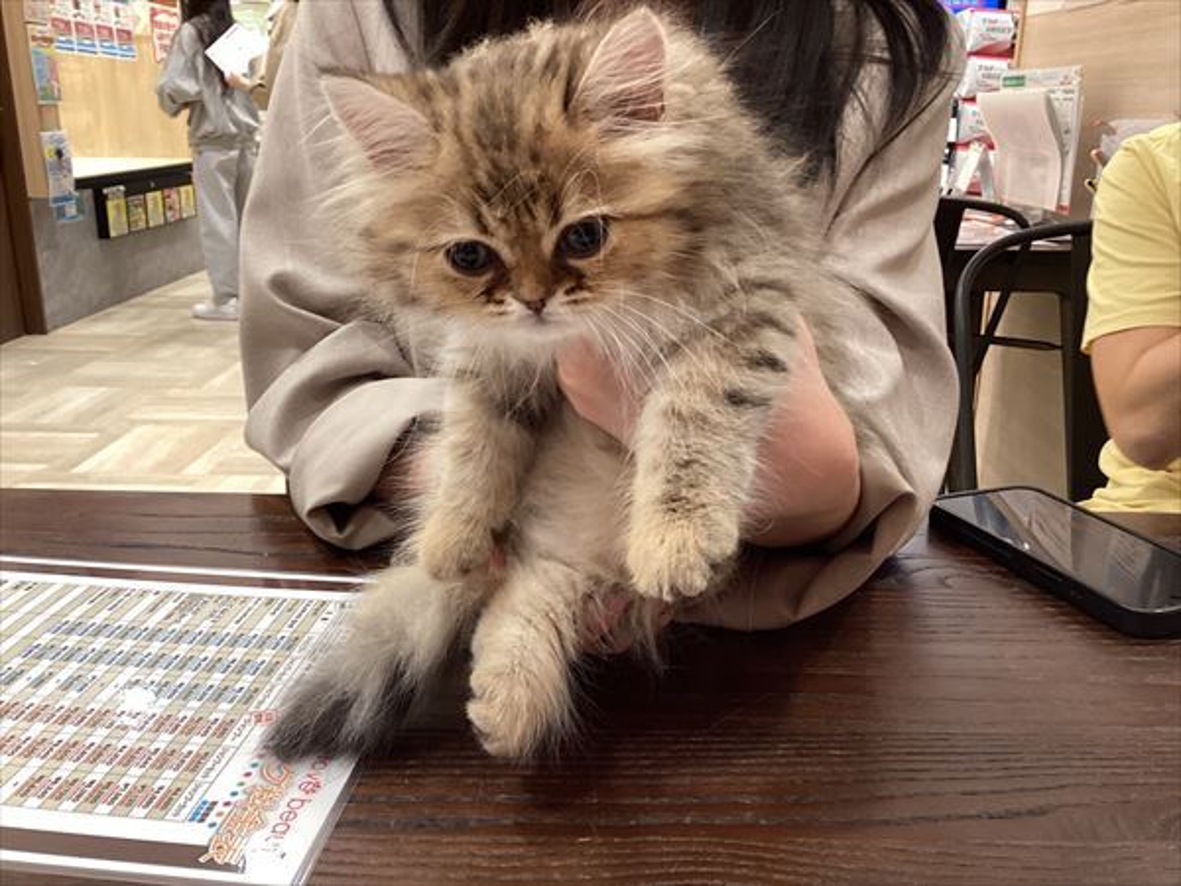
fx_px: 1058
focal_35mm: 31
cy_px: 443
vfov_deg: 45.4
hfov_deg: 58.4
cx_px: 590
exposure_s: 1/60
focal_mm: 3.3
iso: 100
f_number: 2.4
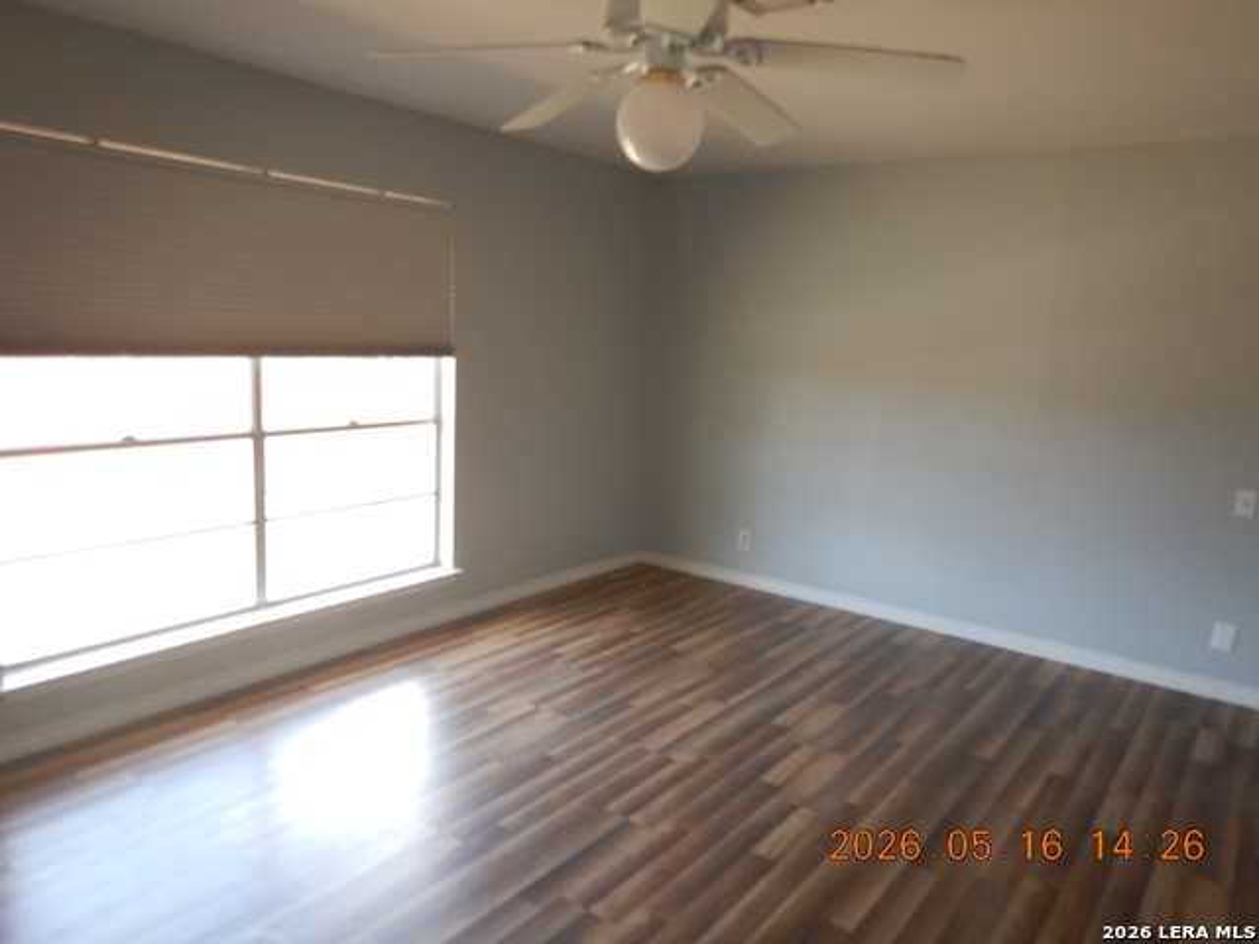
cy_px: 472
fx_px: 873
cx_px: 630
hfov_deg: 71.6
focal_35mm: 24
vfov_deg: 56.8
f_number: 2.8
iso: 125
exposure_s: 1/60
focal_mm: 4.3
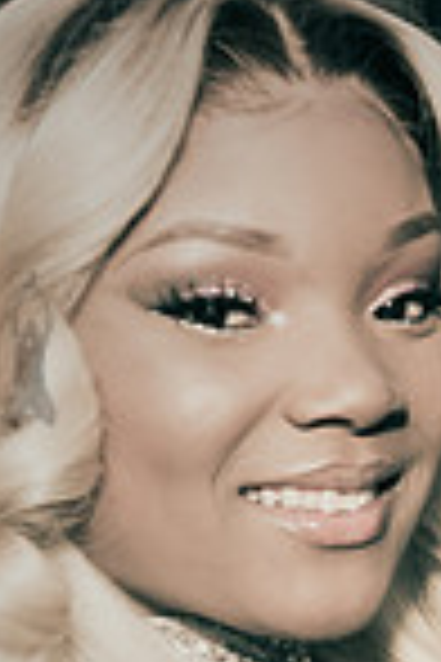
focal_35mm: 198
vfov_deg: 10.3
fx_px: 3638
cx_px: 608
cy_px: 565
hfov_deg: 6.9
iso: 1000
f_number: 4.5
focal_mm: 50
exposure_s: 1/320
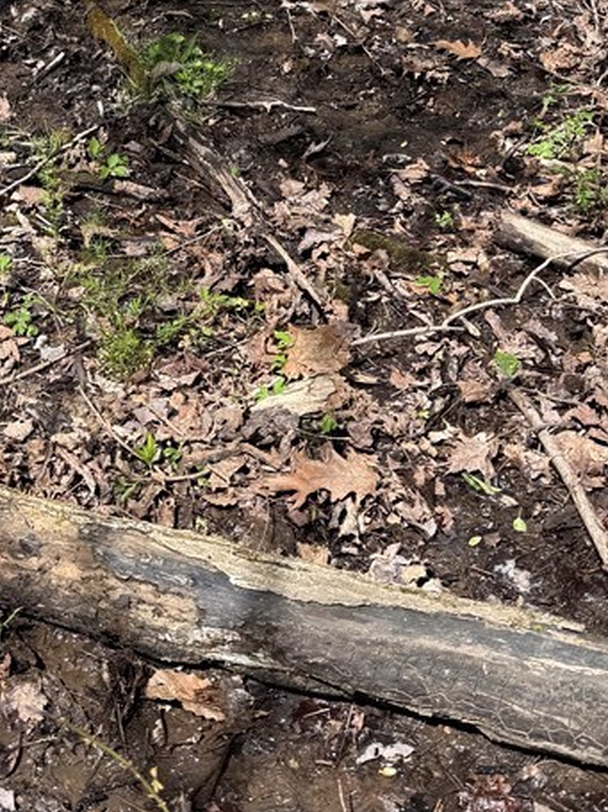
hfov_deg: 26.6
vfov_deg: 34.0
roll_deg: -1.5
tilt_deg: -28.3
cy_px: 111
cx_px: 128
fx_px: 1265
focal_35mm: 54
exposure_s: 1/2053
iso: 80
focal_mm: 6.76
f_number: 1.78
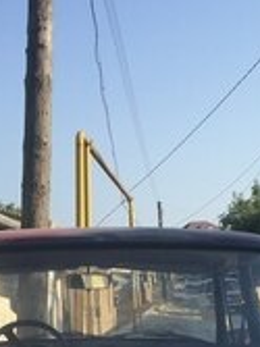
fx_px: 862
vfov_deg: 21.3
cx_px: 106
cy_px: 411
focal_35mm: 86
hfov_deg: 17.1
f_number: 2.2
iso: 32
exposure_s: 1/1319
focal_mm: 4.15
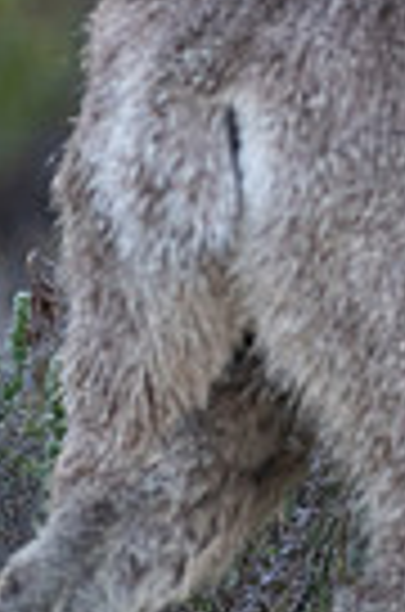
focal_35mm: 1992
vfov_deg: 1.0
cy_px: 230
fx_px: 33785
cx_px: 382
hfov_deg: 0.7
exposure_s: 1/160
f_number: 5.6
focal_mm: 600
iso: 2000
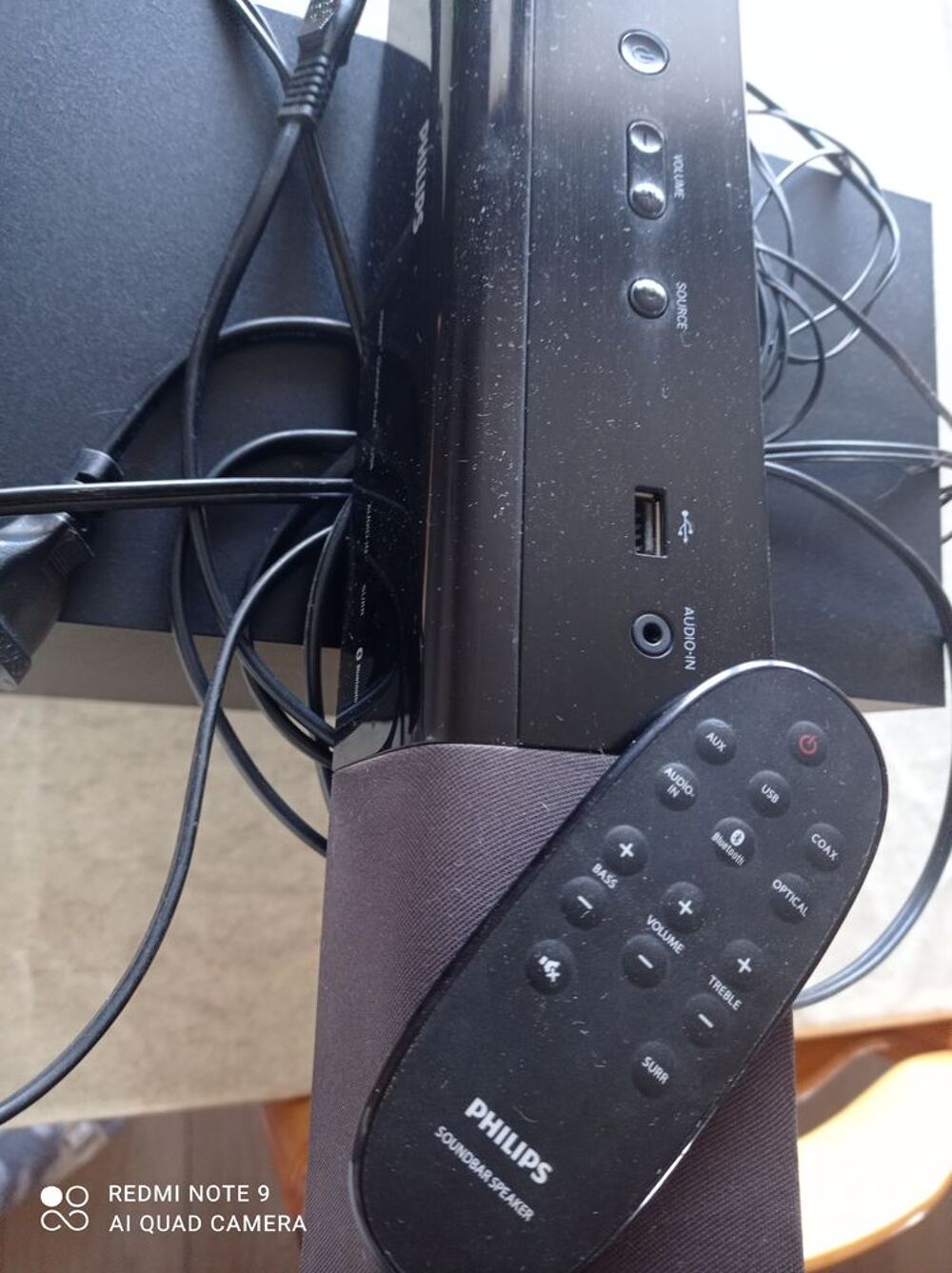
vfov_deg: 63.5
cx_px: 476
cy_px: 636
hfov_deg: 49.7
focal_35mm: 28
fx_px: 1029
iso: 476
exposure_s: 1/33.3
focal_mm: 4.74
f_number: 1.79
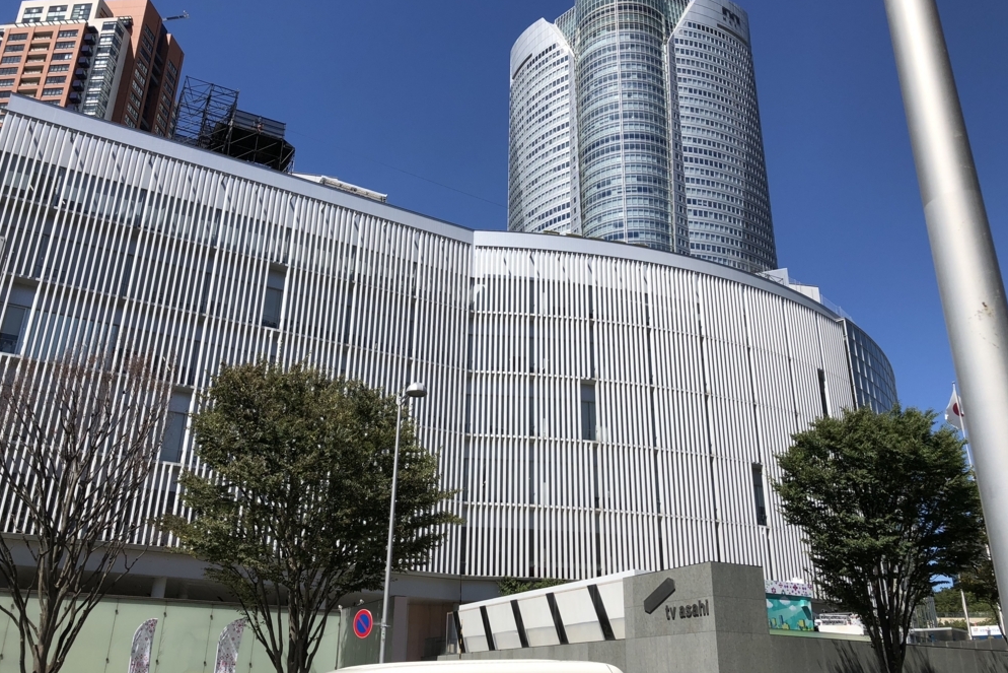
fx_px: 840
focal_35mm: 30
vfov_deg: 43.6
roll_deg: -0.6
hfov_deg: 61.9
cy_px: 350
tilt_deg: +21.6
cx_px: 498
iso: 20
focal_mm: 3.99
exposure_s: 1/2288
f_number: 1.8
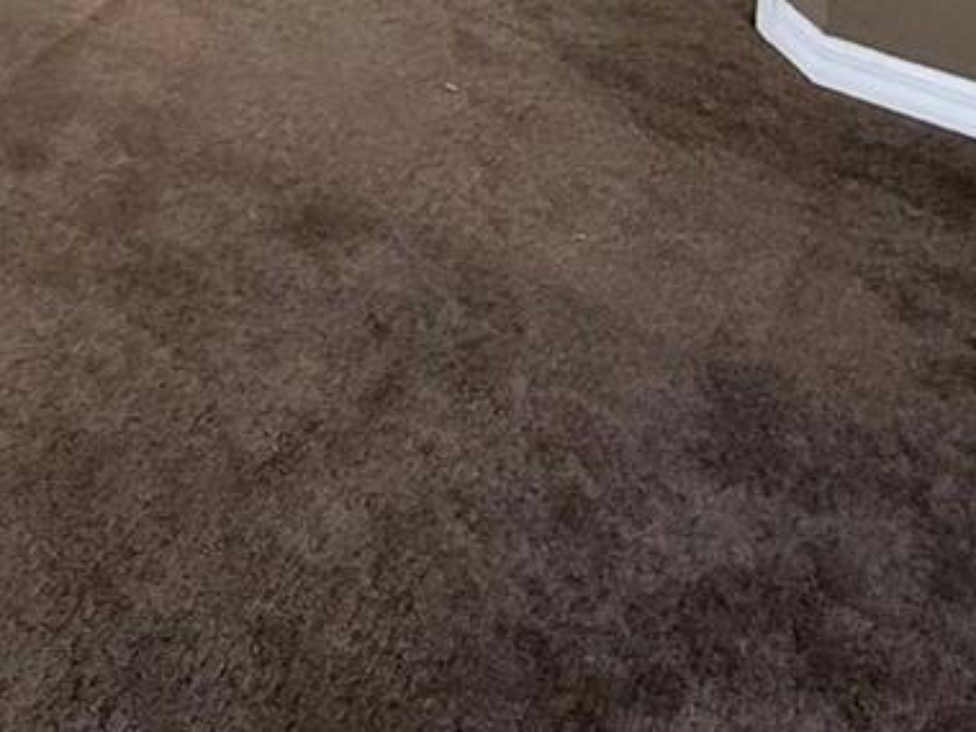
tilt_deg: -2.8
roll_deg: -1.2
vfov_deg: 17.1
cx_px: -170
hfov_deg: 28.7
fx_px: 1664
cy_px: -781
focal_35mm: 59
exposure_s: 1/120
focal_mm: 2.22
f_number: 2.2
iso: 250
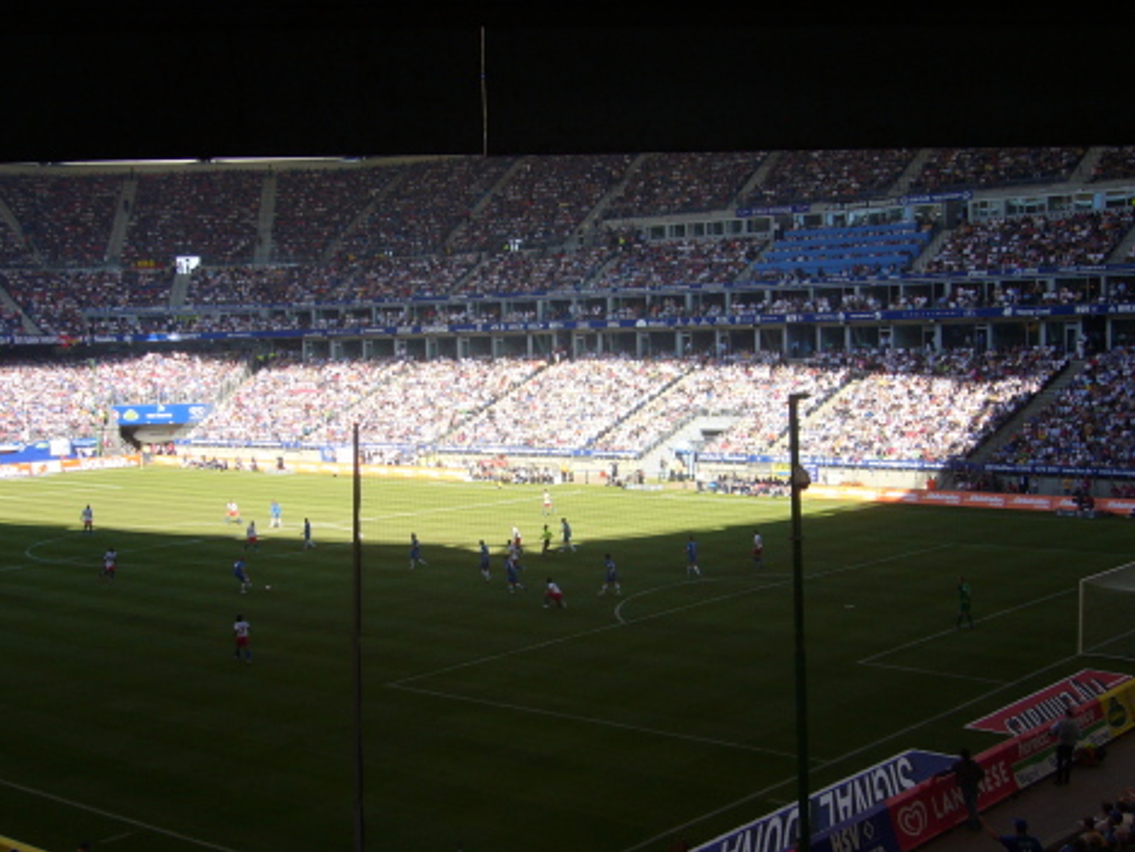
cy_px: 427
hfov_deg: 39.6
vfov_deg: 30.3
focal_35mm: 48
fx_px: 1574
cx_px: 547
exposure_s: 1/400
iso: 80
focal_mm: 7.5
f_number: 3.2
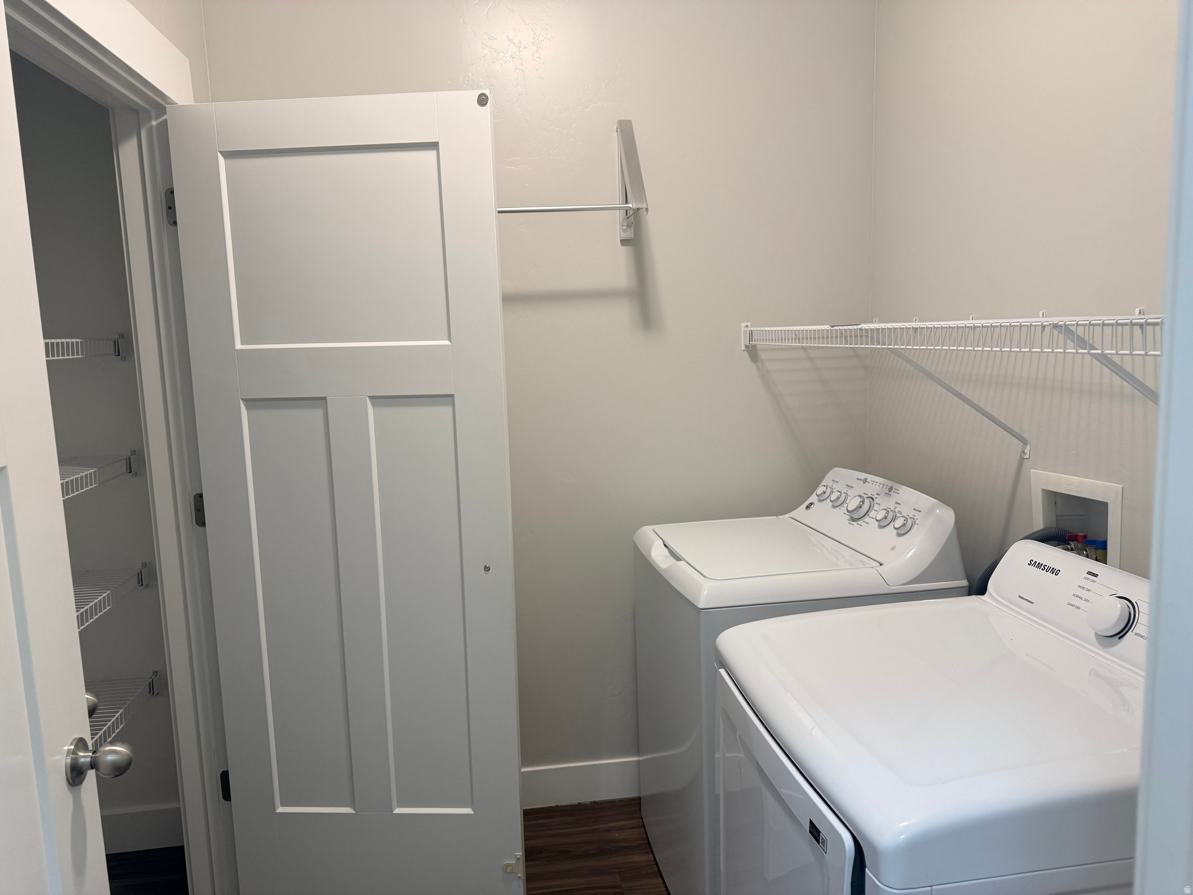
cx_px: 596
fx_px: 827
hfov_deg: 71.6
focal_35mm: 24
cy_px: 448
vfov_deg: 56.8
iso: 160
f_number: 1.78
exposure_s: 1/60
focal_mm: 6.76
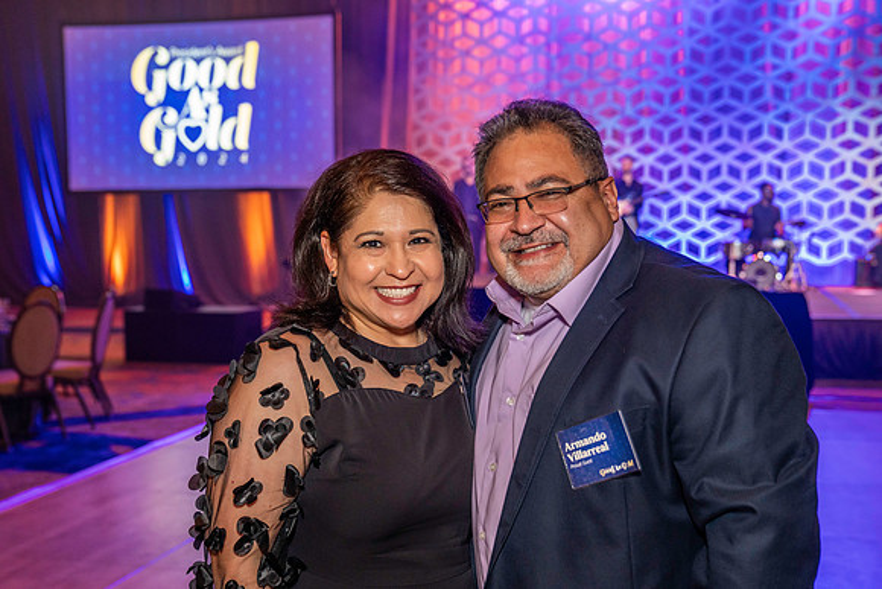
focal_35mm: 45
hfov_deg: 43.8
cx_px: 437
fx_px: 1098
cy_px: 313
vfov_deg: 30.0
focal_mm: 40
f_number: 3.5
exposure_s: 1/160
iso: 2500
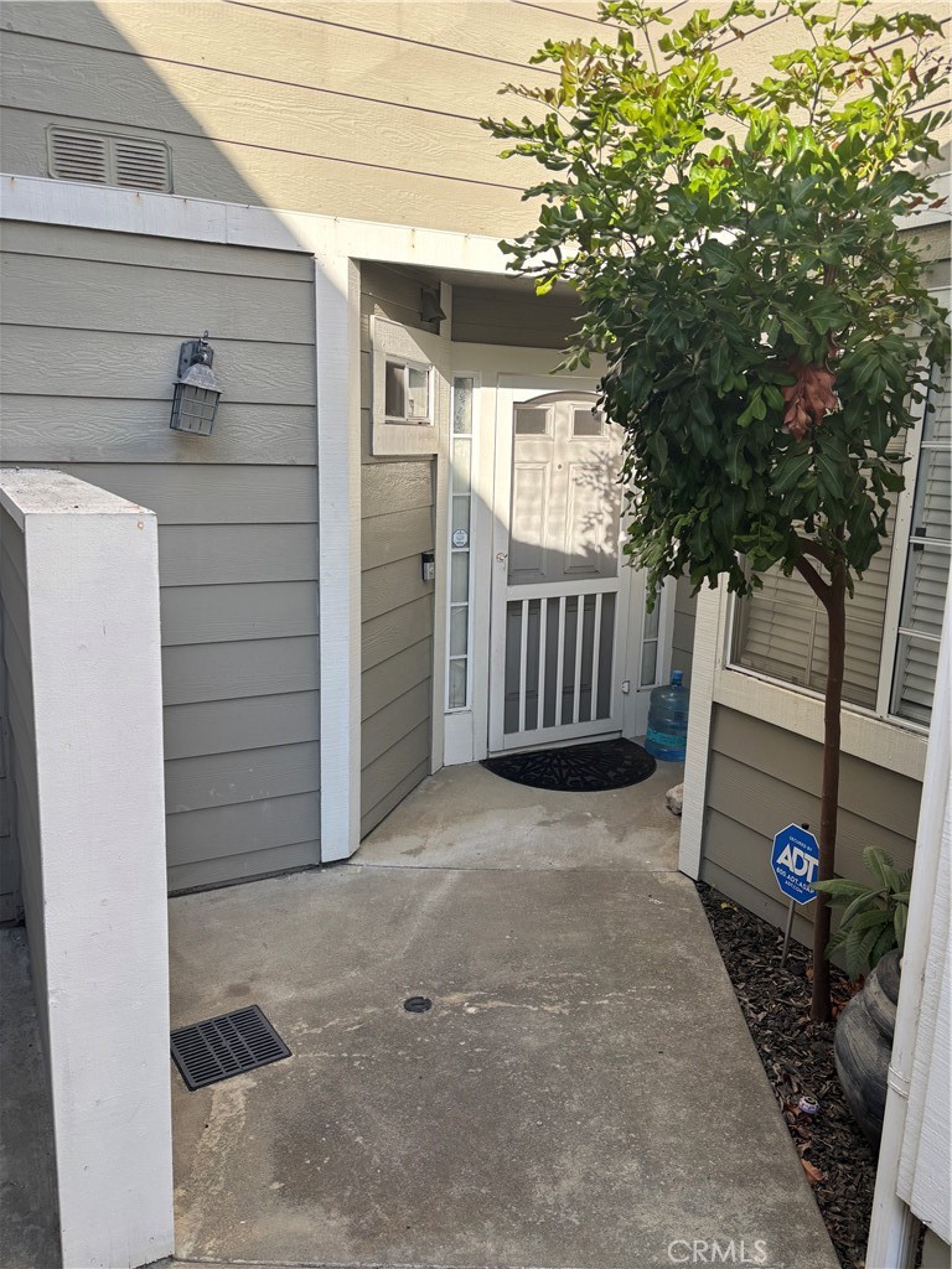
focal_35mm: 26
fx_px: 953
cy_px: 634
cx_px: 476
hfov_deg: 53.1
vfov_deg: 67.3
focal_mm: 5.96
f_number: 1.6
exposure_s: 1/851
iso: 50
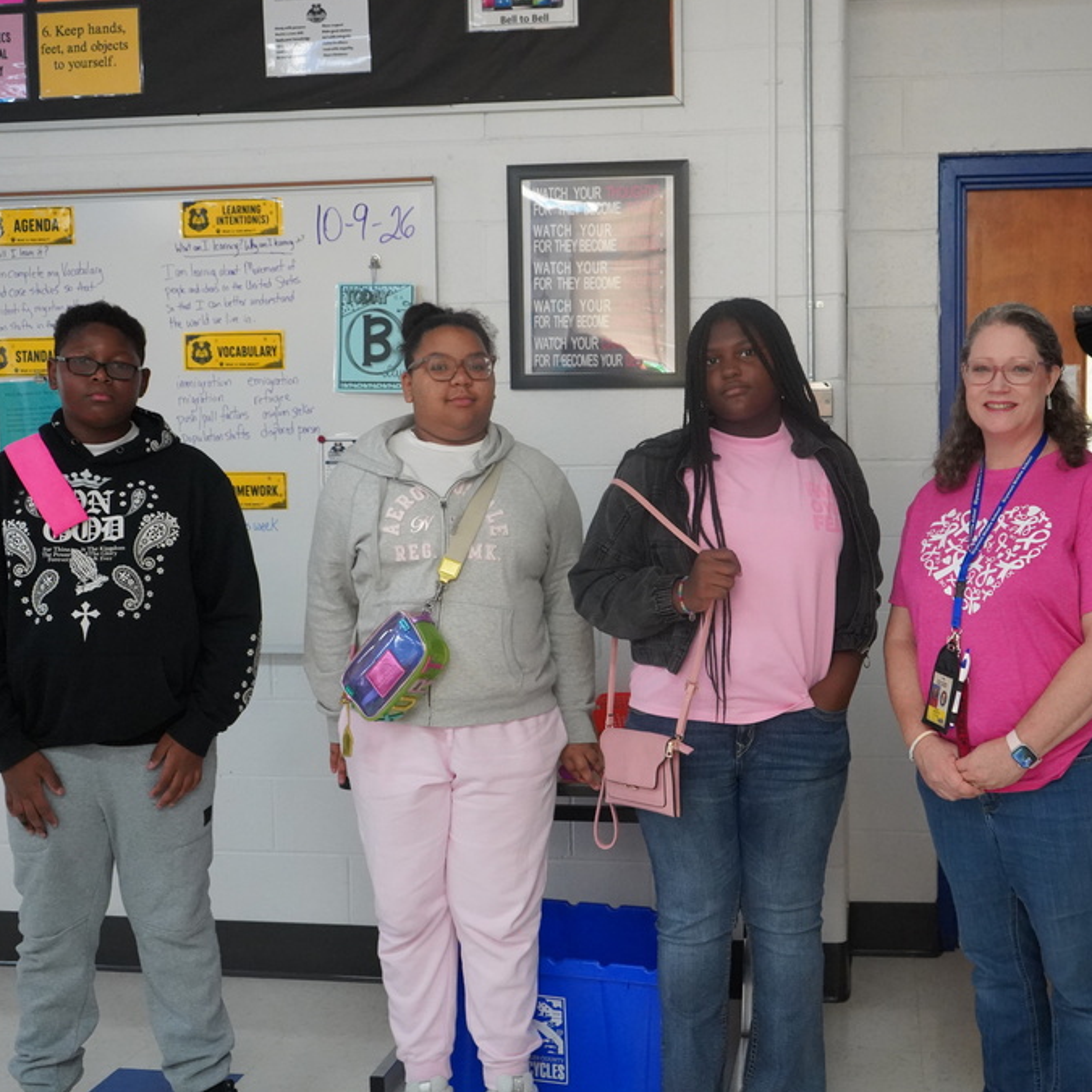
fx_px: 1428
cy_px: 541
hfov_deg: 41.5
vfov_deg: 41.9
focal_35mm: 40
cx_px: 696
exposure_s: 1/160
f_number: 4
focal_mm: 31
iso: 8000
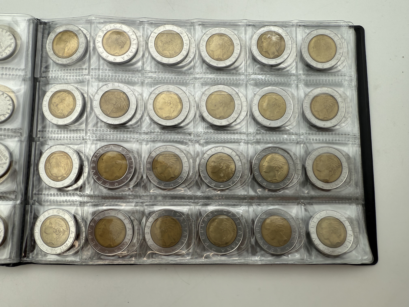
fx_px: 284
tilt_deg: -82.1
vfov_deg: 56.8
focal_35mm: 24
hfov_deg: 71.6
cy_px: 154
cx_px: 204
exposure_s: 1/227
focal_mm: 2.22
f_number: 2.2
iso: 40
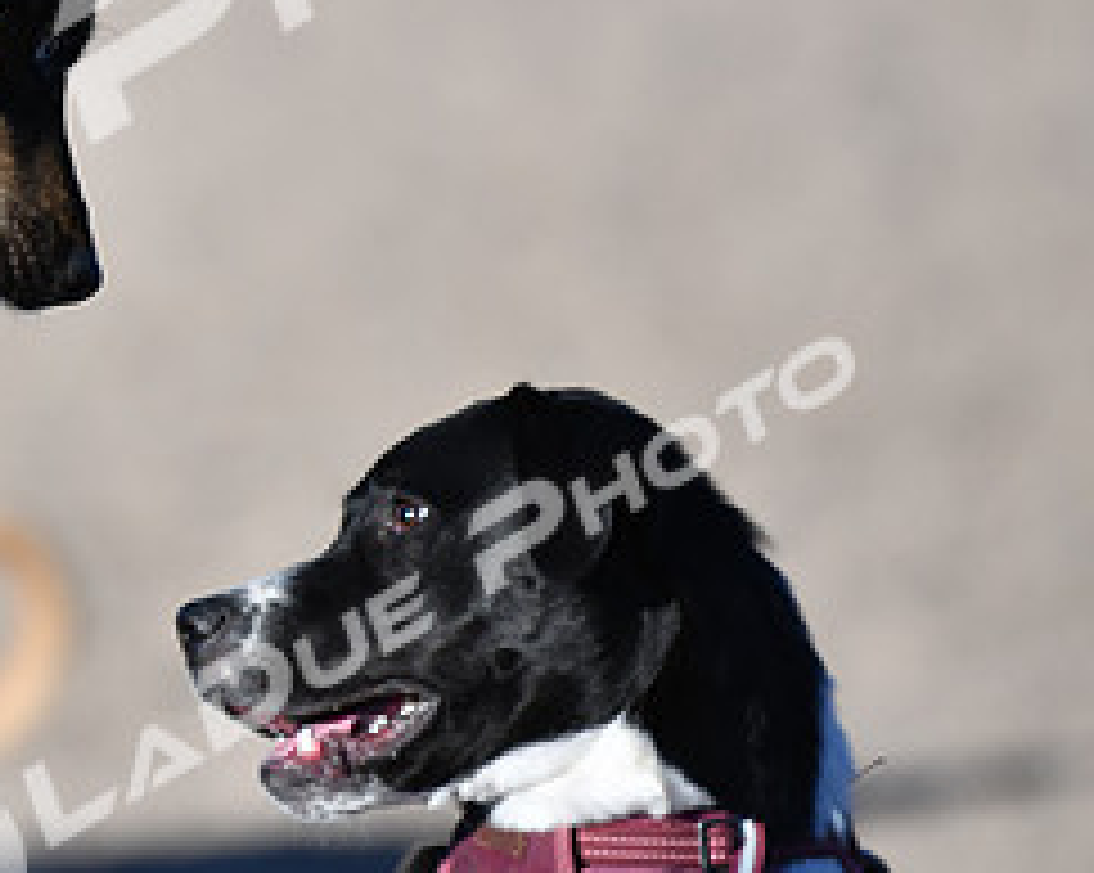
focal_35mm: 673
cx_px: -194
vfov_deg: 2.3
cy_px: 209
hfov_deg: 2.9
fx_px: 21773
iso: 180
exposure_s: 1/4000
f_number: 2.8
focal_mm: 200
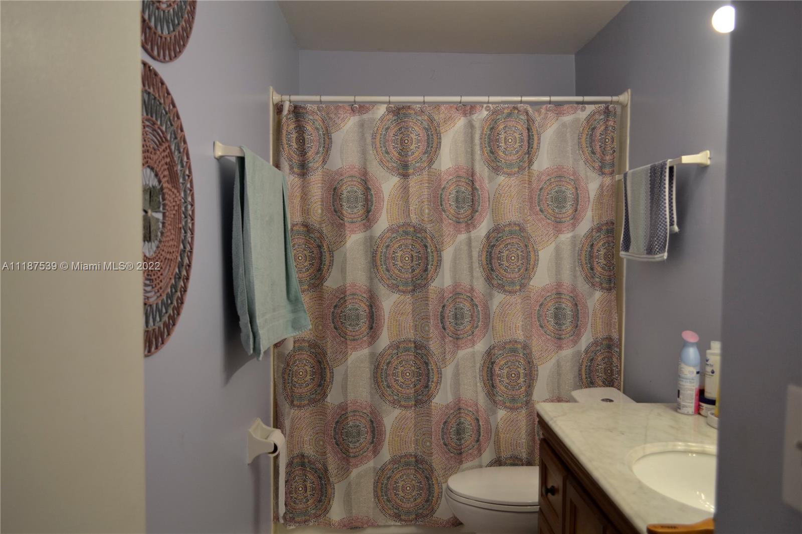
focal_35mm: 27
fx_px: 601
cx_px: 401
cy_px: 267
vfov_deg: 47.9
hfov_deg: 67.4
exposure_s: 1/80
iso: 400
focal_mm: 18
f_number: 3.5
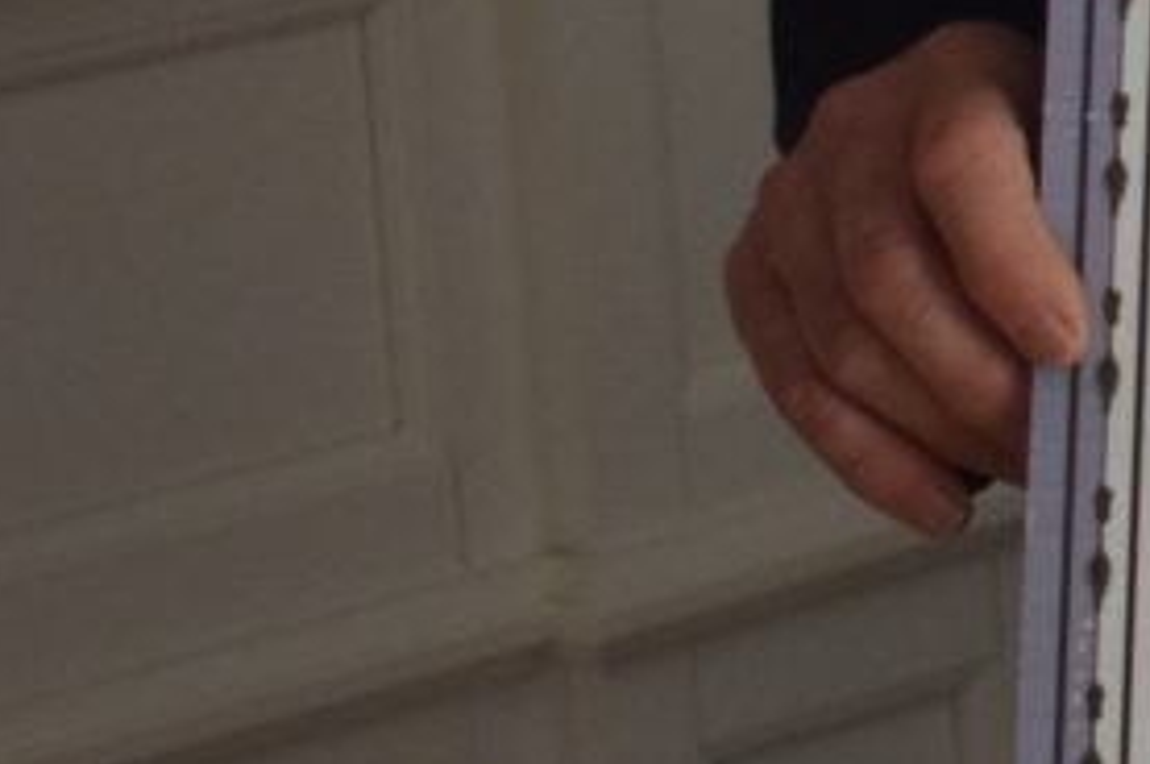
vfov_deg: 4.5
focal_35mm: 300
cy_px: -401
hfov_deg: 6.1
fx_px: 9562
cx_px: 4085
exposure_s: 1/60
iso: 400
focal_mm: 27
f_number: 4
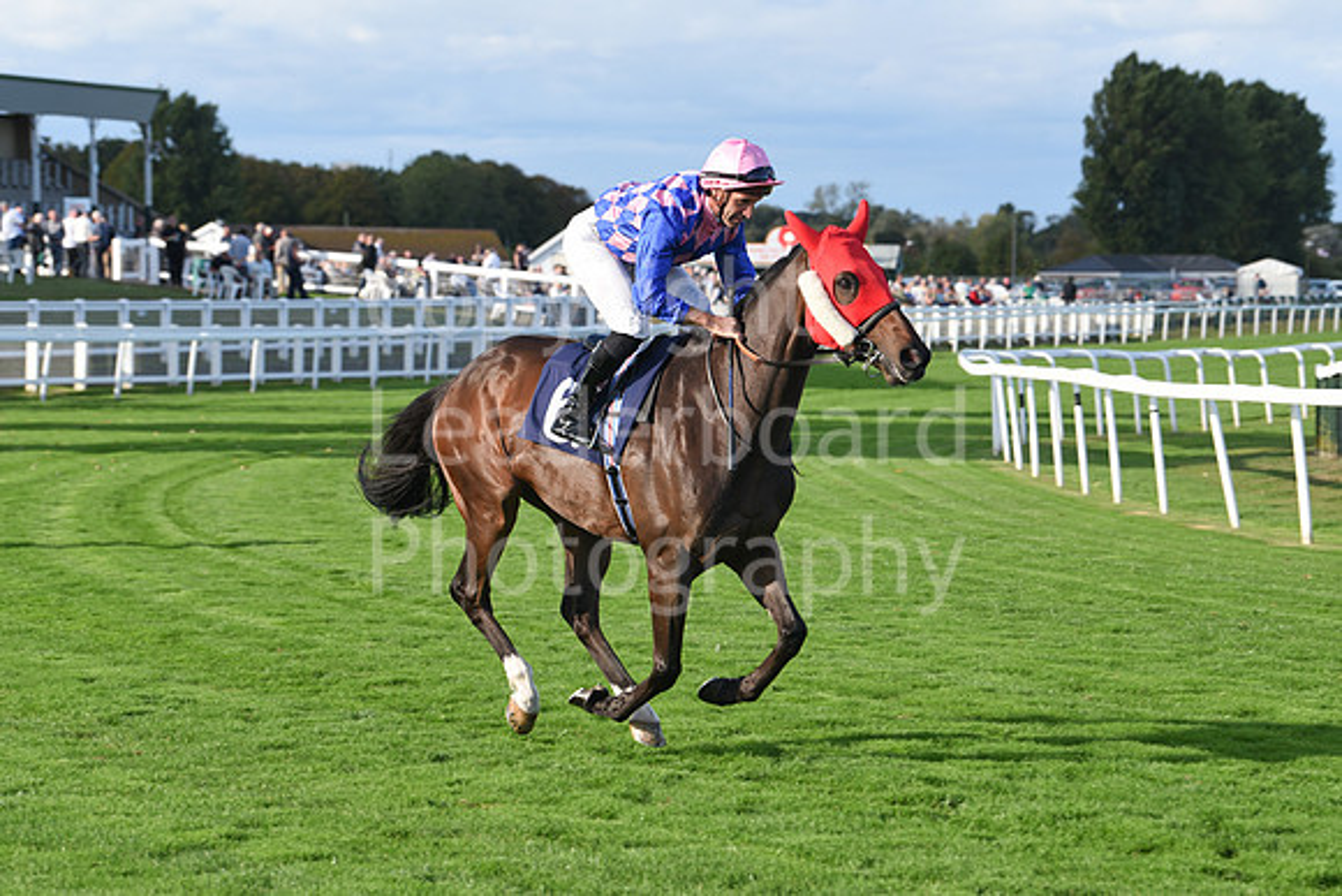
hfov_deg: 15.2
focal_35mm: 135
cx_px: 671
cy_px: 448
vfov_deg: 10.2
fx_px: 5033
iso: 400
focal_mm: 135
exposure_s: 1/640
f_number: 6.3
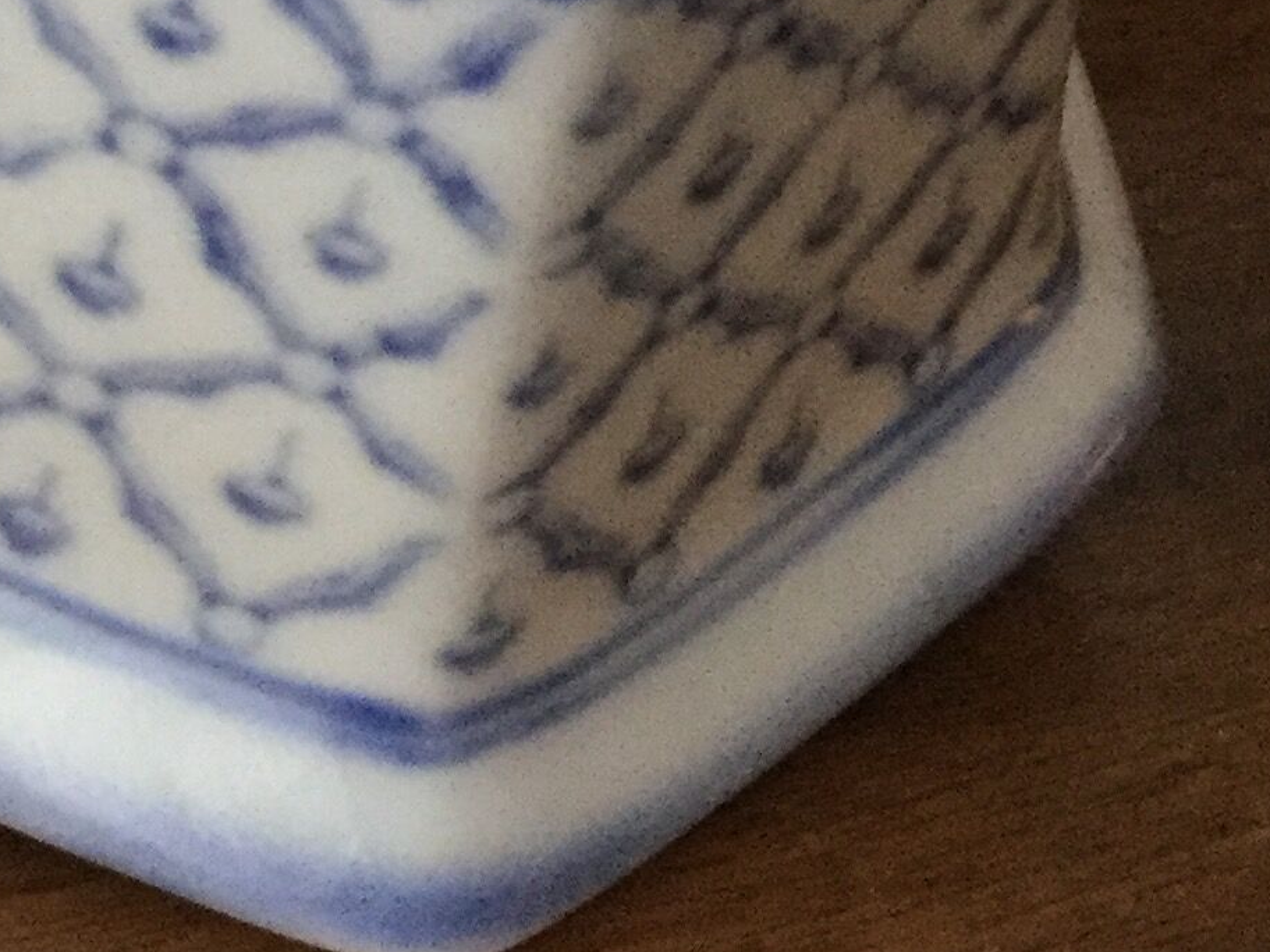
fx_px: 4072
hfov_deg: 17.6
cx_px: 344
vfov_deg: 13.1
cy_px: -93
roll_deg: -5.8
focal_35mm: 111
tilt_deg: -34.3
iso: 200
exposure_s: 1/17
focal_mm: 3.3
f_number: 2.4
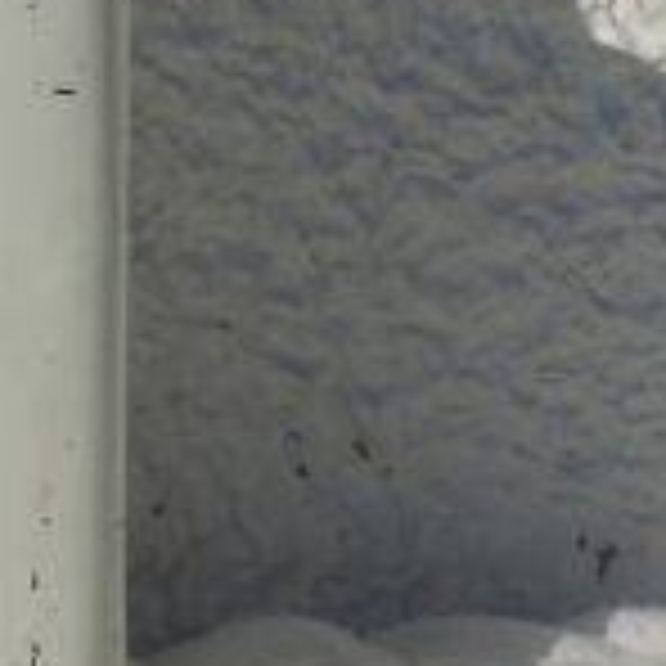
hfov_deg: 16.0
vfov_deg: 17.3
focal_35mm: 100
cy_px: 153
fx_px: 2177
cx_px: -315
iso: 80
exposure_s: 1/1600
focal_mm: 4.9
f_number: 4.3
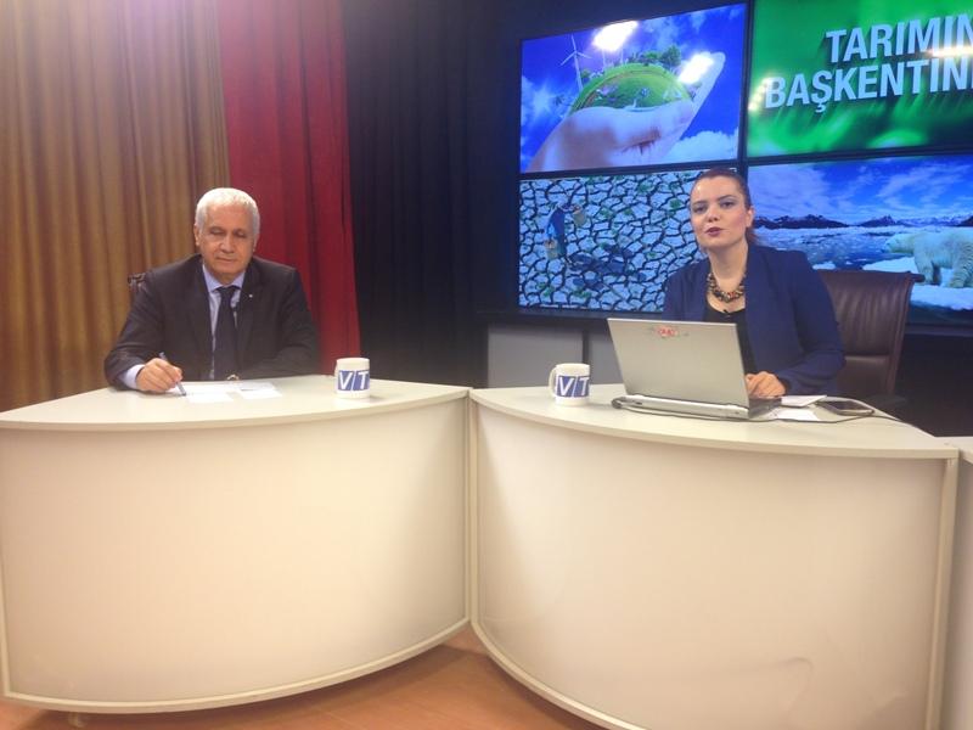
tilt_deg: -7.9
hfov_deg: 55.4
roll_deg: -0.6
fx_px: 928
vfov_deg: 42.9
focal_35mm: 33
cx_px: 486
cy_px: 365
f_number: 2.4
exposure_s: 1/30
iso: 50
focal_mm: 4.12
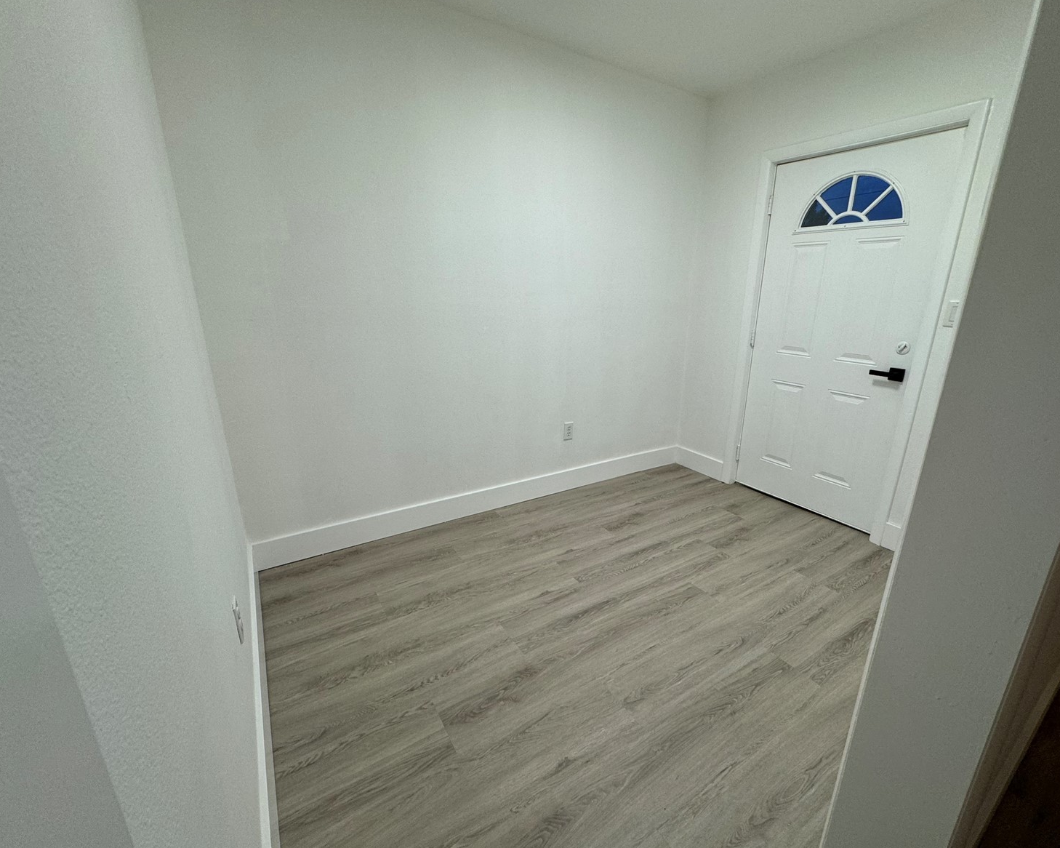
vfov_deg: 84.0
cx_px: 566
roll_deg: -1.3
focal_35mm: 15
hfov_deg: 96.7
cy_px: 427
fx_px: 471
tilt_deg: -17.3
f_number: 2.2
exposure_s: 1/120
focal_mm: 2.22
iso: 100
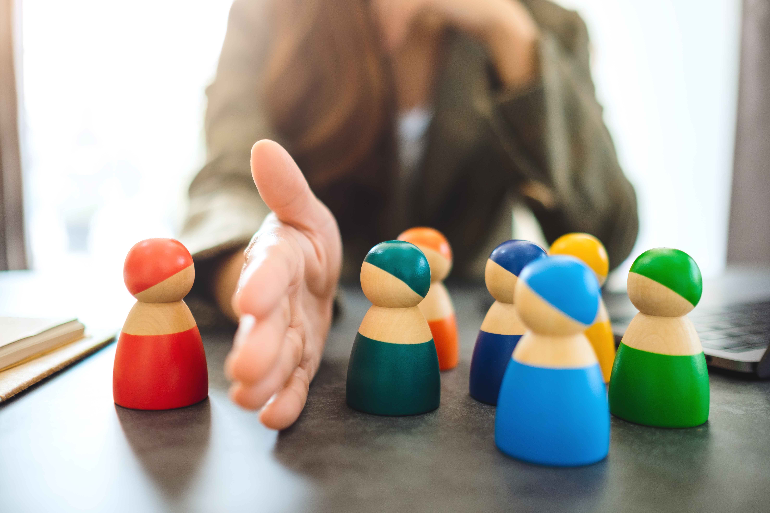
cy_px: 256
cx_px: 385
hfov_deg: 54.4
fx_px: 749
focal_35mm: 35
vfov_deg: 37.9
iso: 200
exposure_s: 1/220
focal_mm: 23
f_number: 1.4
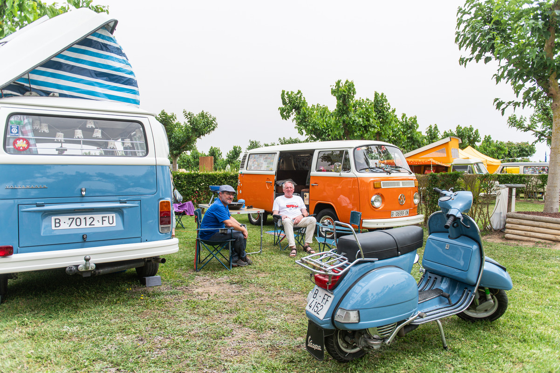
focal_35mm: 24
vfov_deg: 53.1
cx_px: 280
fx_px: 373
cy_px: 186
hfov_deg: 73.8
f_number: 2.8
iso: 125
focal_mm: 24
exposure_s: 1/1600
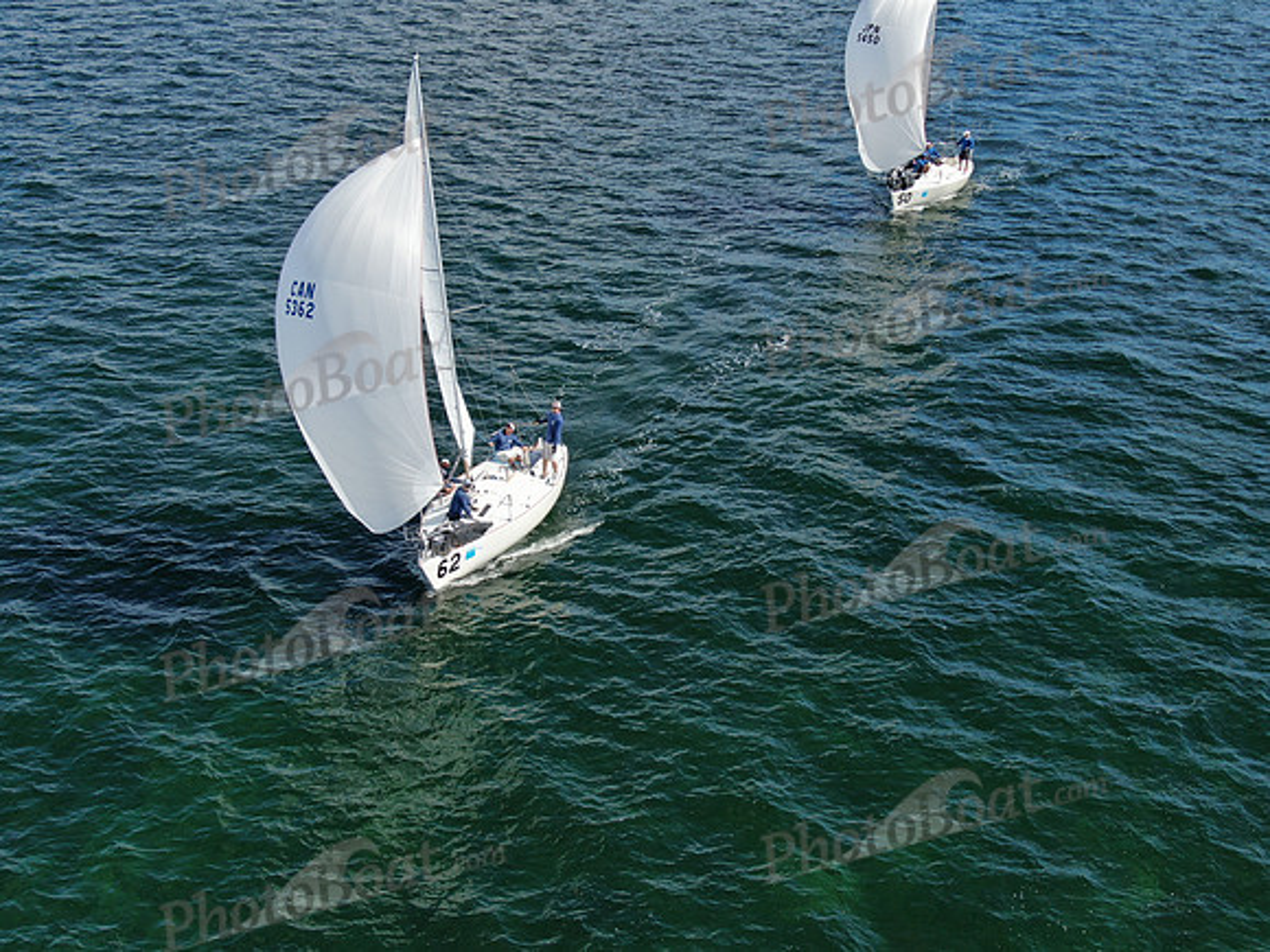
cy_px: 476
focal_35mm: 48
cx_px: 635
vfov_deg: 30.3
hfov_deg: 39.7
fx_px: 1761
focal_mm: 8.6
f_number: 3.8
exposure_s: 1/640
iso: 100
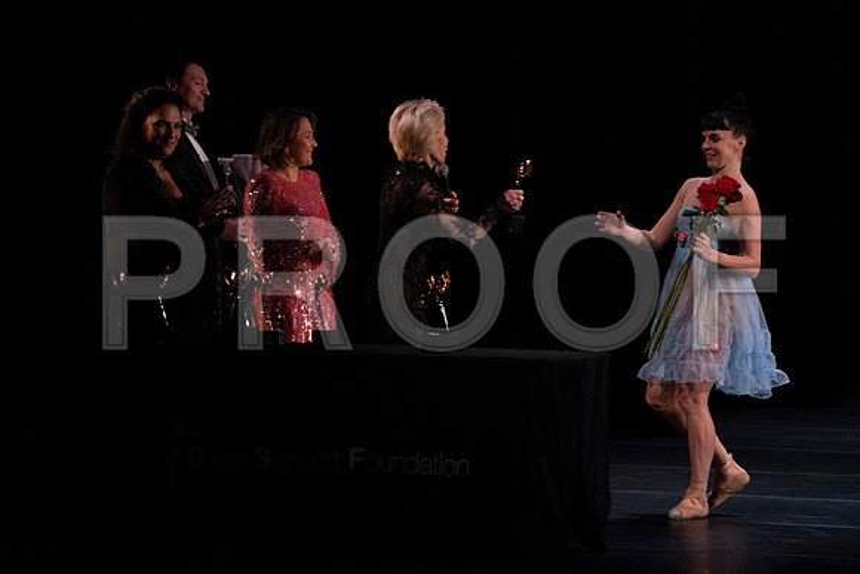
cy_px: 287
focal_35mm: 394
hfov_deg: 5.2
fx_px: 9414
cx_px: 430
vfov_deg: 3.5
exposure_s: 1/500
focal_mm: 394
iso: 12800
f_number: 10
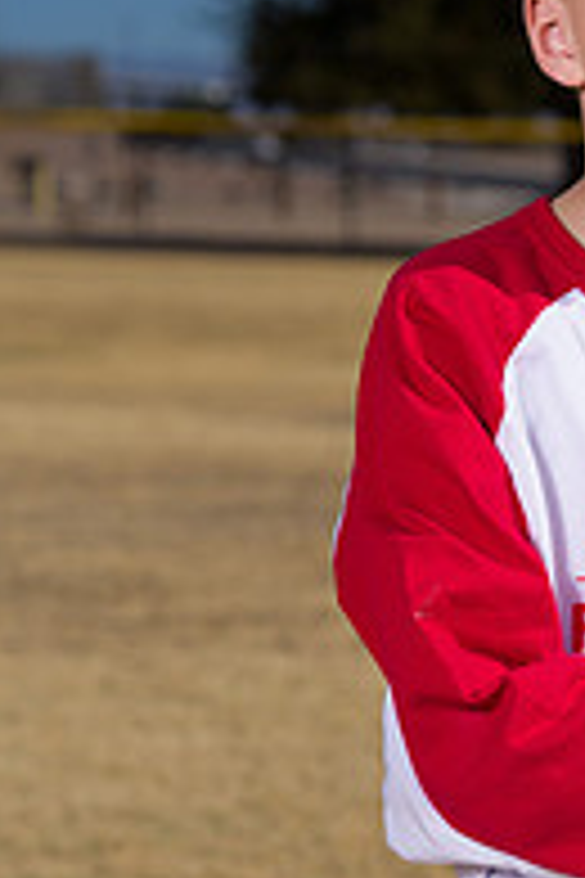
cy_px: 653
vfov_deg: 11.4
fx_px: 4387
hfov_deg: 7.6
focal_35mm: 180
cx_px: 666
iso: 100
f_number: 5.6
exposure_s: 1/1250
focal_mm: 78
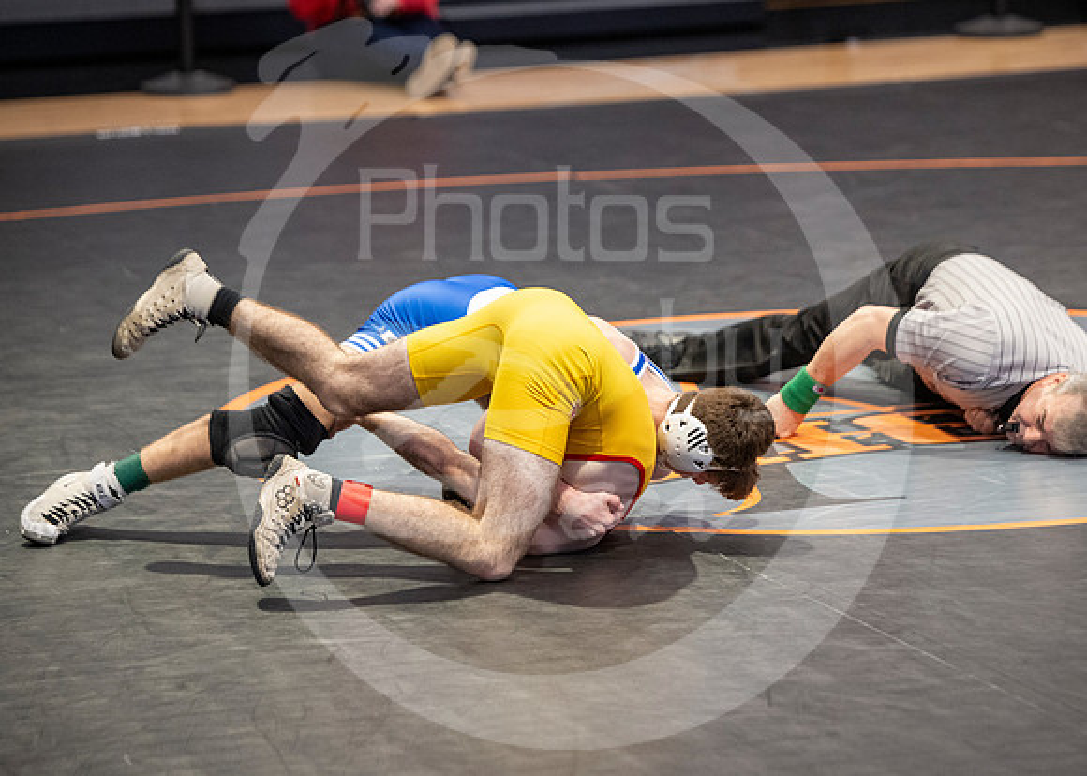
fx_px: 5416
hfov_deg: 11.5
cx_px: 613
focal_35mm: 175
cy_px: 377
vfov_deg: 8.2
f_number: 2.8
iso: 3200
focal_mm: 135
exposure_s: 1/1000
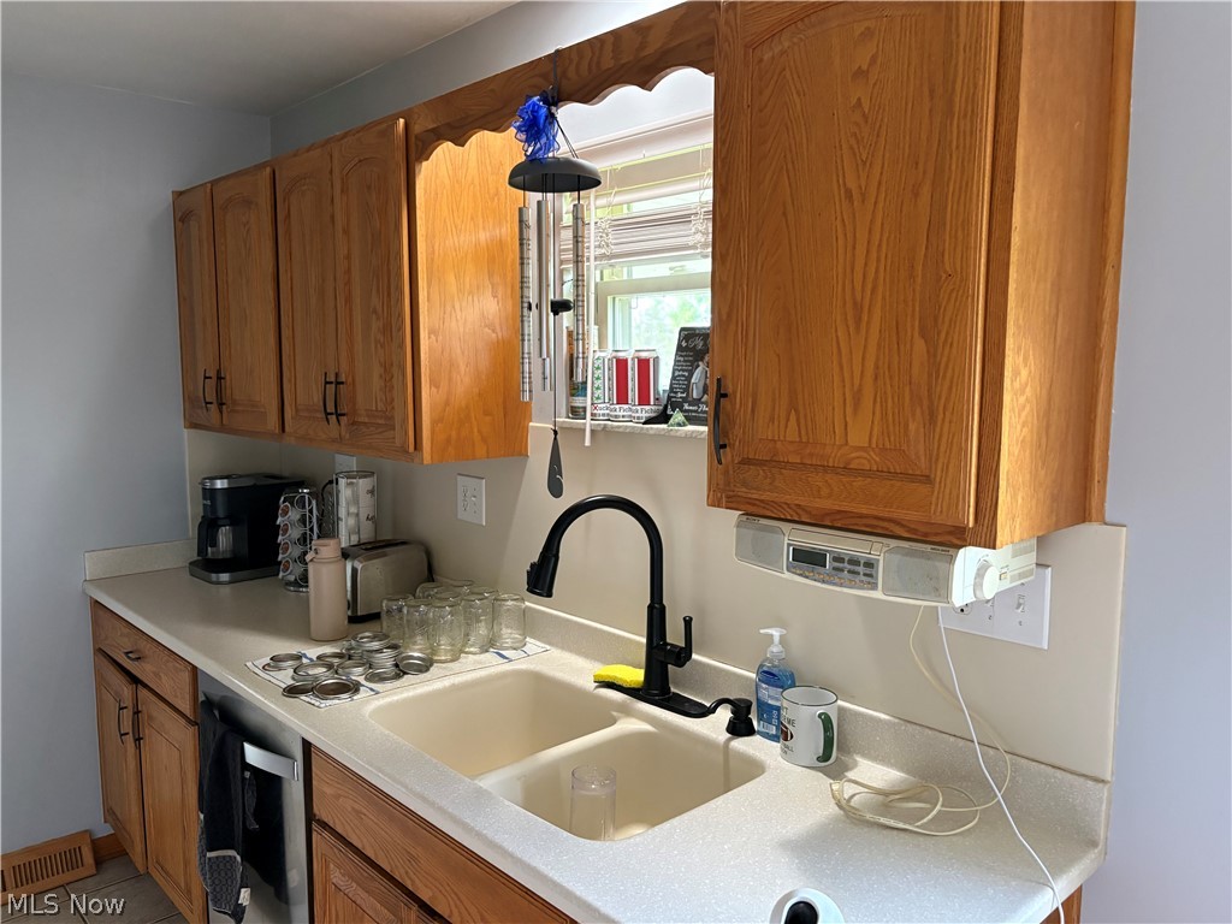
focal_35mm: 26
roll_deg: +0.2
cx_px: 616
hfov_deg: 67.3
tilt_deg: -5.2
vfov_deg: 53.1
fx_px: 925
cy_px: 462
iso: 320
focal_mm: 5.96
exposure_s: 1/50
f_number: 1.6
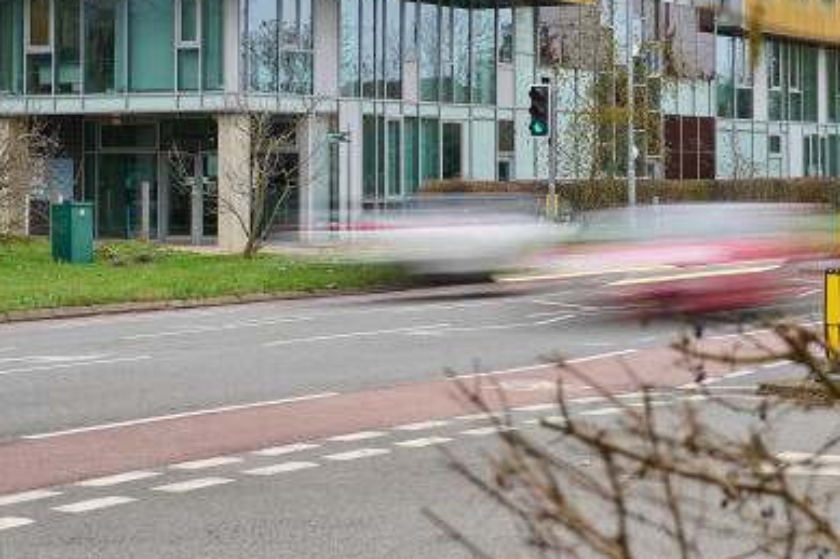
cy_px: 152
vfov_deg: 12.6
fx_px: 2519
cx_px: 326
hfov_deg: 18.9
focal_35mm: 108
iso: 64
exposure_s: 1/2.5
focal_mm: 41
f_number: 3.5
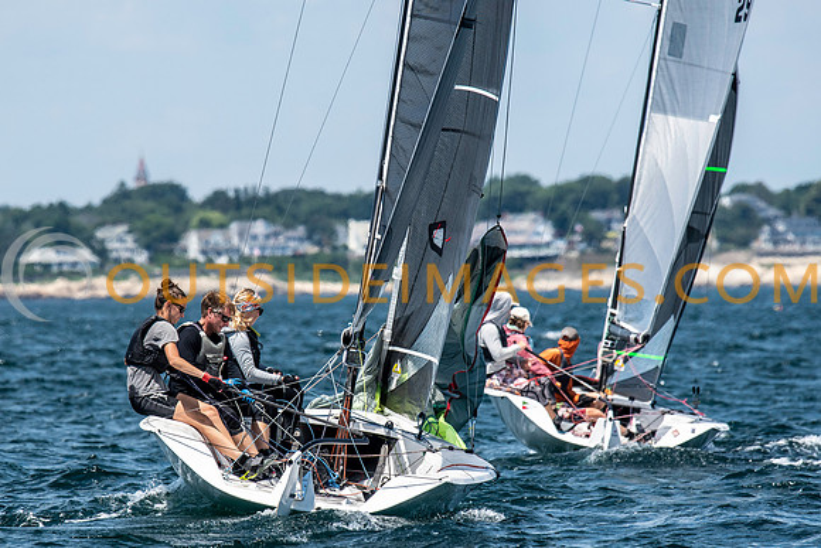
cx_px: 351
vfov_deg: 2.6
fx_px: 11941
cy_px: 319
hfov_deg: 3.9
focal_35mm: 523
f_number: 5.6
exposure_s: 1/2000
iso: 320
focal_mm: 300
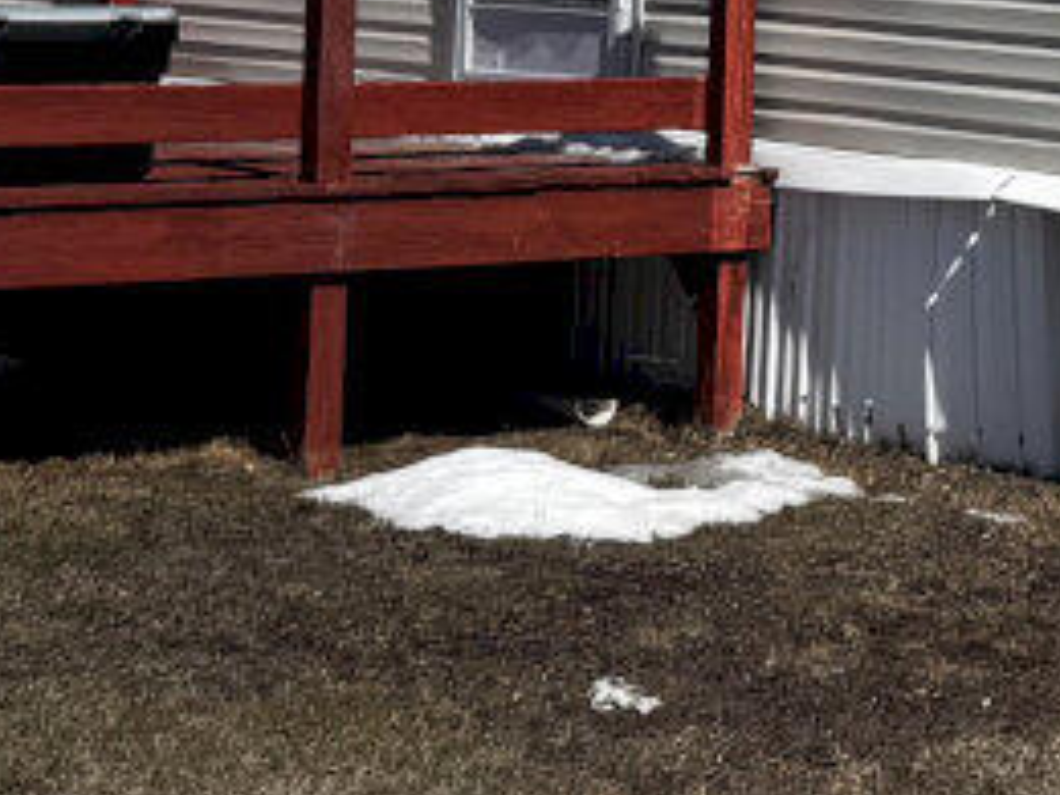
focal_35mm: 123
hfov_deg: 15.3
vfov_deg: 11.9
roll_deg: -2.0
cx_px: 1388
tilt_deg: +0.7
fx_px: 3766
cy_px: -49
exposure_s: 1/7092
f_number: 1.78
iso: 80
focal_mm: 6.76
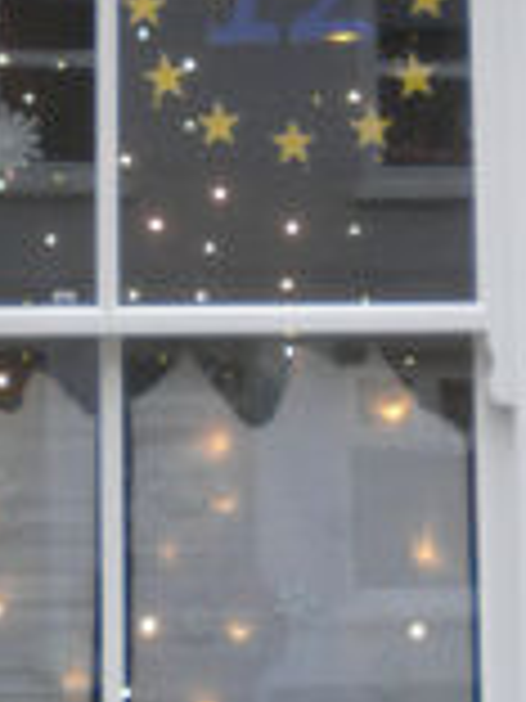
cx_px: 173
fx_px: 1864
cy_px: 292
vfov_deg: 21.3
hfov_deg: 16.0
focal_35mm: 92
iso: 103
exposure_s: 1/64.2
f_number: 3.1
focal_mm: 6.3
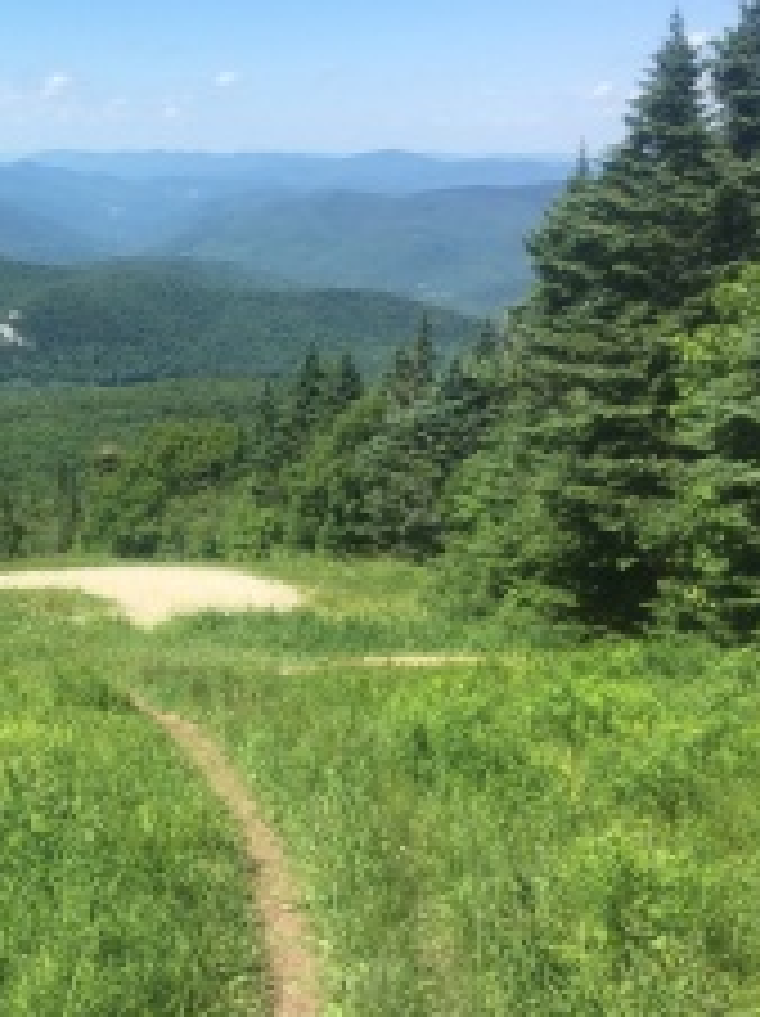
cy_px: 500
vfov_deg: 40.5
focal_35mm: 47
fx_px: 1378
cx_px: 85
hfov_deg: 29.6
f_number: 2.2
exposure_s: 1/1350
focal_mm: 4.15
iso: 25
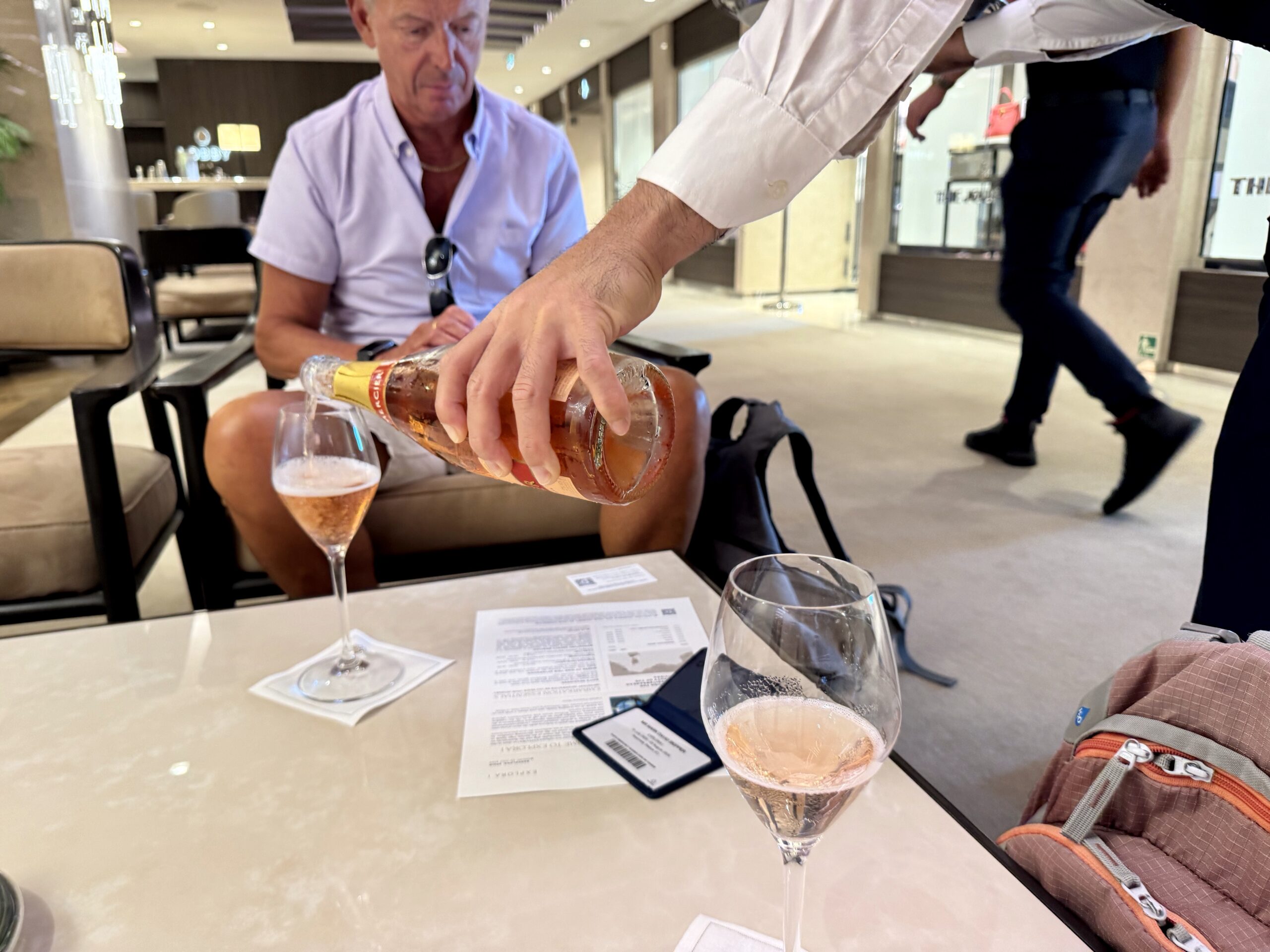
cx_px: 635
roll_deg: +0.0
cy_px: 476
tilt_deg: -13.8
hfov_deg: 71.6
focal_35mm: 24
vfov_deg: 56.8
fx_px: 881
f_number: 1.78
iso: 200
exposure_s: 1/60
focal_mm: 6.76
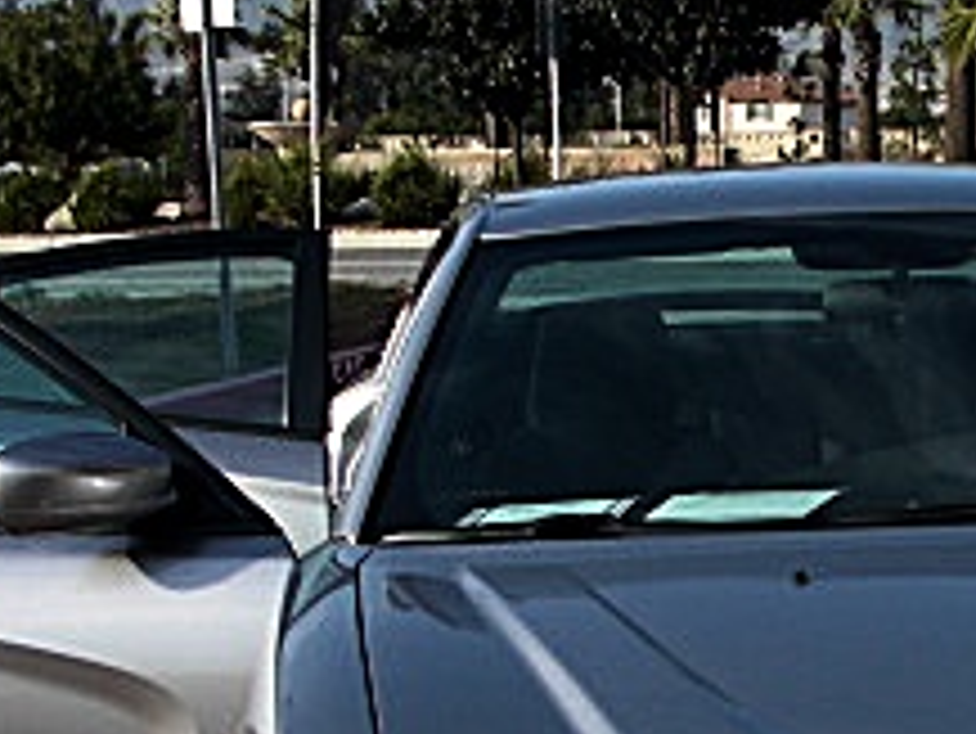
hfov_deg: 18.3
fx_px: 2990
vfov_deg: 13.8
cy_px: 666
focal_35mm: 106
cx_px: 868
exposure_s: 1/500
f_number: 2.8
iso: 50
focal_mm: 6.3
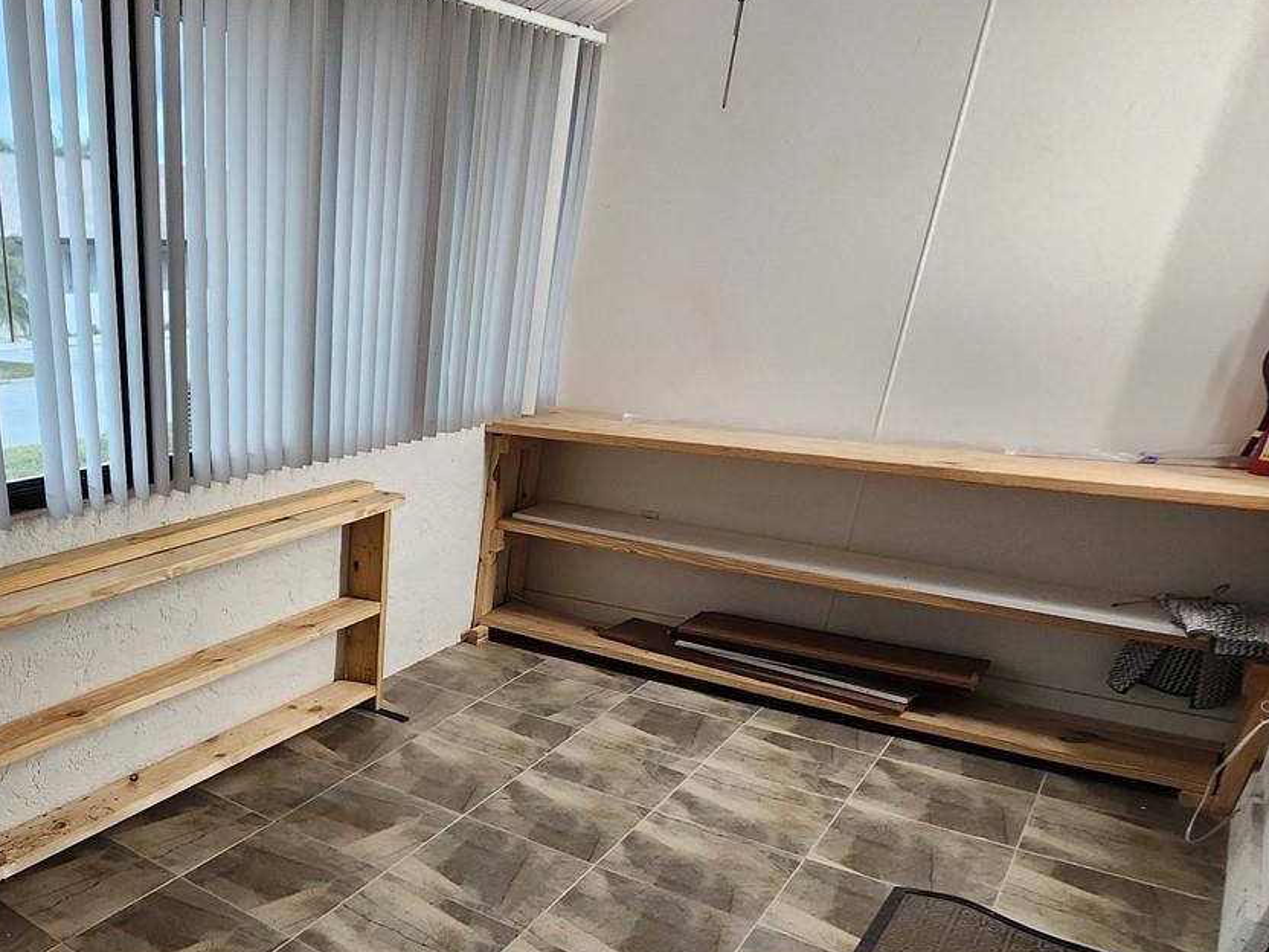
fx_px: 916
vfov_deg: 52.5
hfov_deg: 61.1
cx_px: 183
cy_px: 711
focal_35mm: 25
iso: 125
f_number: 2.2
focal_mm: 1.74
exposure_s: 1/60
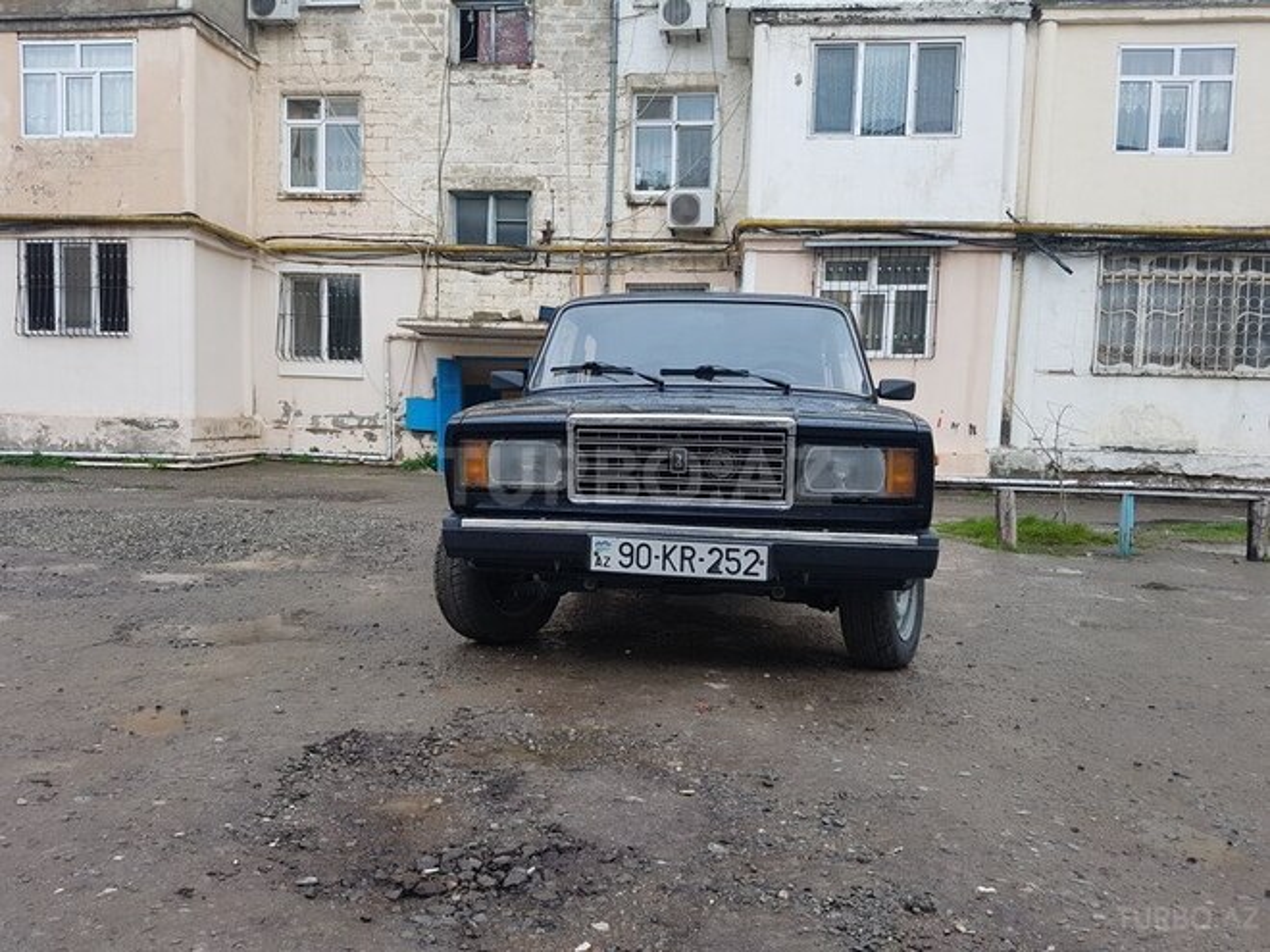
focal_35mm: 26
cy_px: 476
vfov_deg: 53.1
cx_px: 635
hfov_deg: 67.3
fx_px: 954
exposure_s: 1/108
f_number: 1.7
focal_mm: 4.2
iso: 50
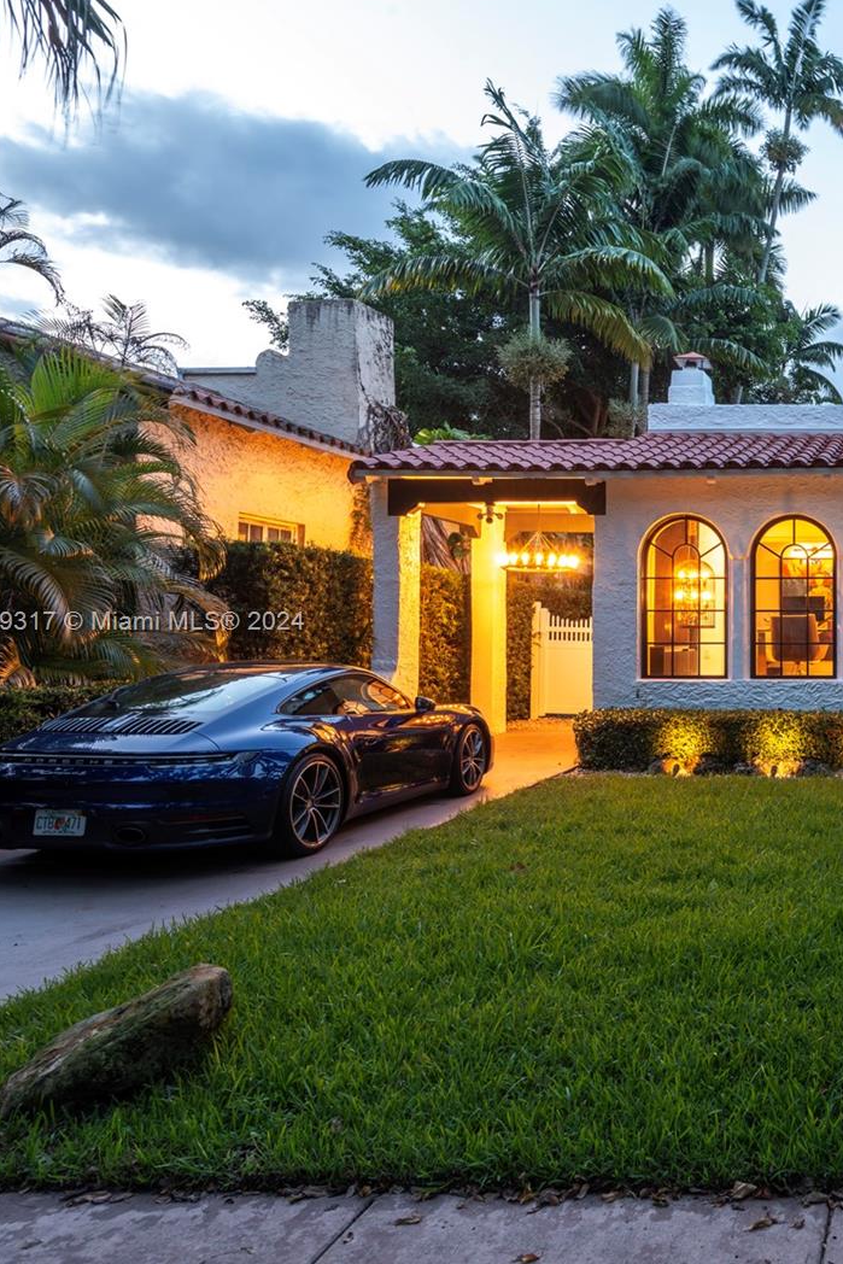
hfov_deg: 38.7
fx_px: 1018
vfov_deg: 63.6
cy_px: 624
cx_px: 884
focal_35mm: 29
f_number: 11
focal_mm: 19
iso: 100
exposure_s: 2.5
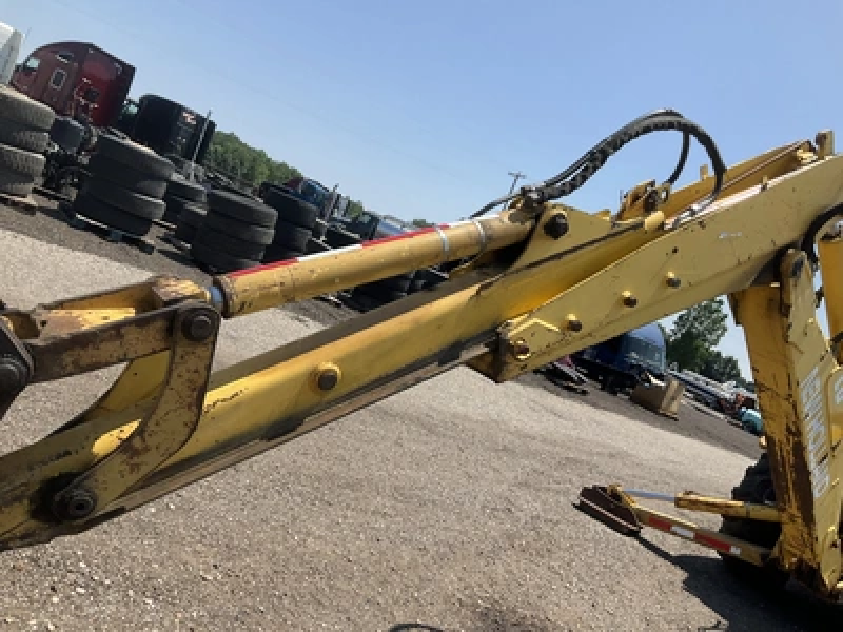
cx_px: 422
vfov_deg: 48.2
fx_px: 706
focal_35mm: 29
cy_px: 316
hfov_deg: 61.7
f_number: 1.8
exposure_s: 1/1912
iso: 25
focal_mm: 3
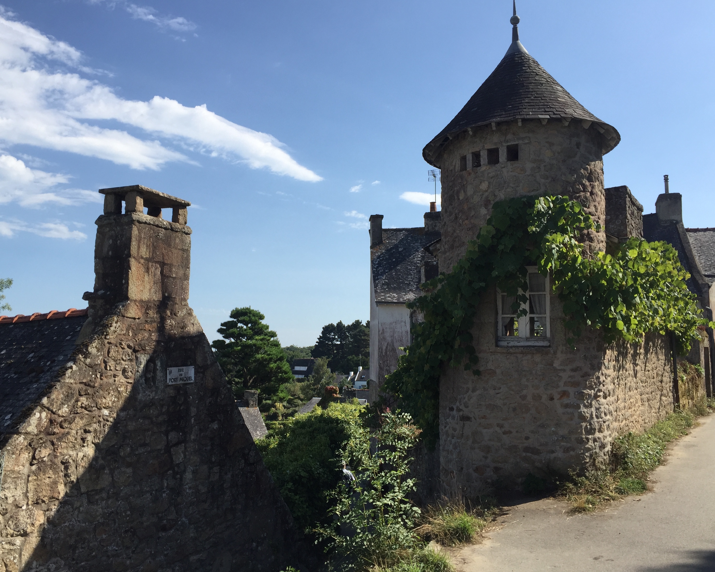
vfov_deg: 47.1
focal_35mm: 31
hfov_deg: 57.2
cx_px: 351
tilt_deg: +7.1
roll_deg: -0.6
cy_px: 281
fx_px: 656
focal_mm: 4.15
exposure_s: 1/1799
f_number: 2.2
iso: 32
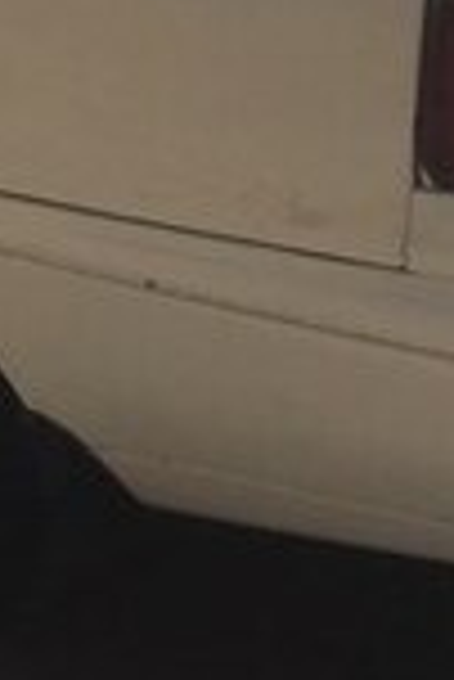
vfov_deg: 14.7
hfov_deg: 10.4
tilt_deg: -21.0
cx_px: 184
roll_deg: +10.1
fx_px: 2491
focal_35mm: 132
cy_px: -272
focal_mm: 4.15
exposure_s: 1/1582
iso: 32
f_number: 2.2
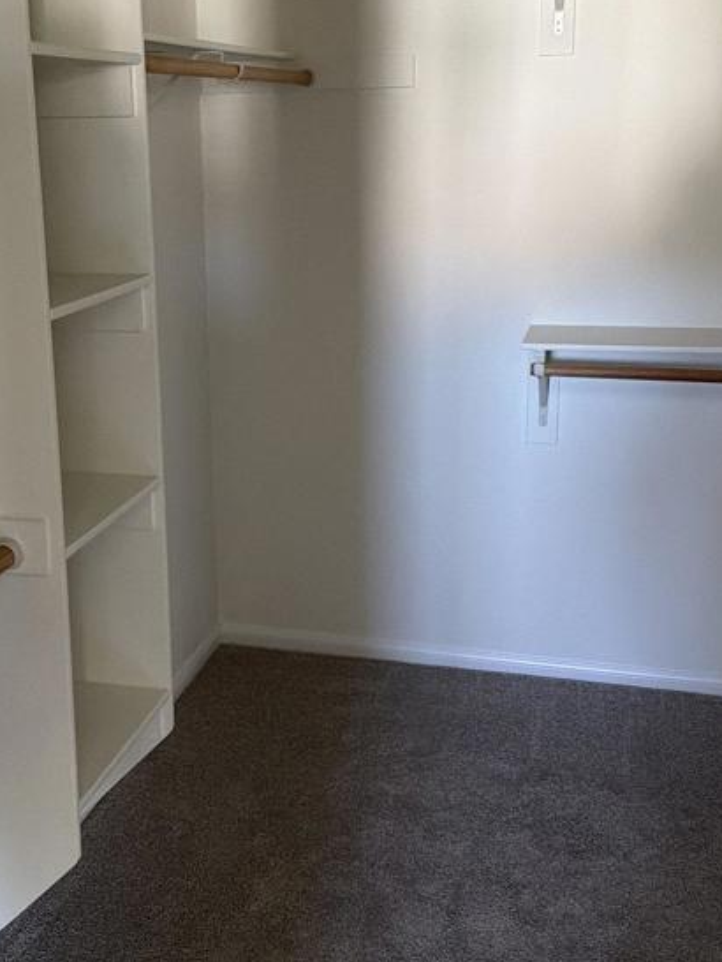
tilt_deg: -12.5
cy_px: 412
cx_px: 266
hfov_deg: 32.0
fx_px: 1250
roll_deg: +0.4
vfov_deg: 42.0
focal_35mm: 45
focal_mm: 6.76
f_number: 1.78
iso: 800
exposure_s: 1/60
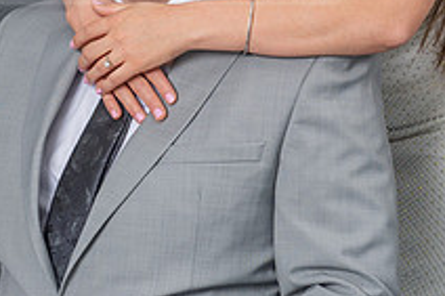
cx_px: 230
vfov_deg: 7.5
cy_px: -34
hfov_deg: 11.3
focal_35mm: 182
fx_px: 2248
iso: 200
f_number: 5.6
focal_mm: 60
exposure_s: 1/160
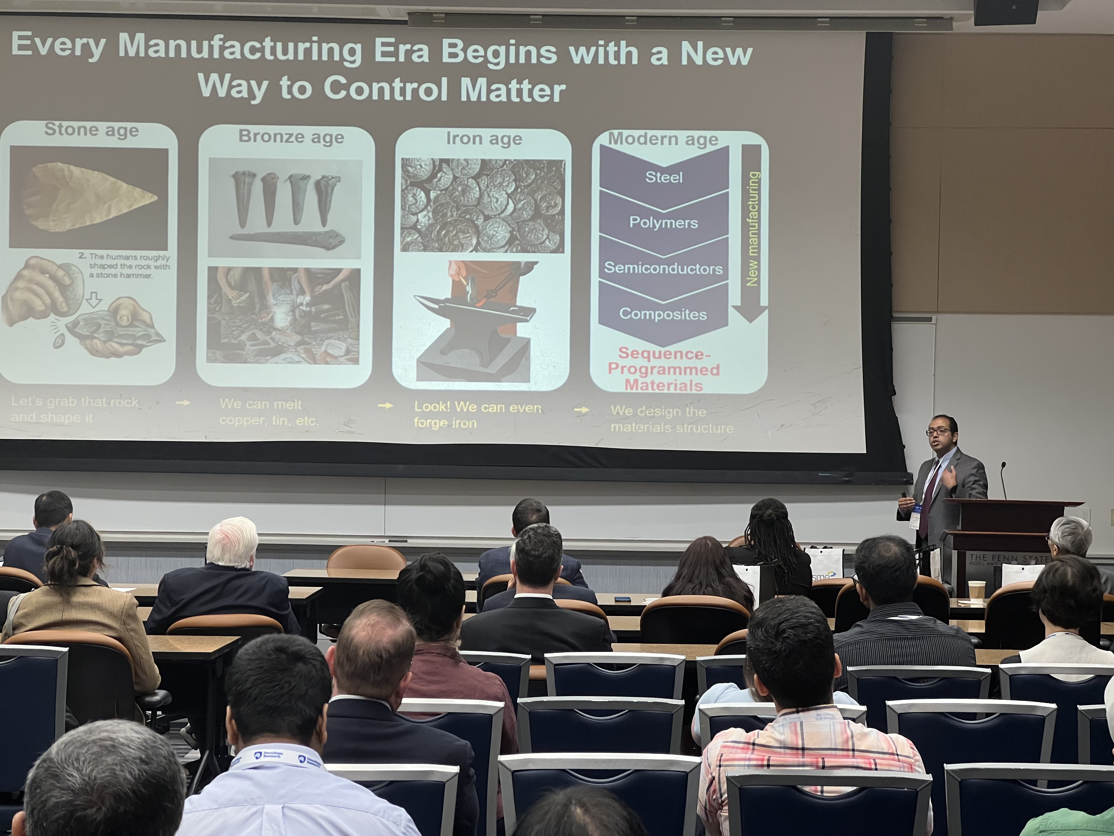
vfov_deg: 19.1
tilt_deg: +0.8
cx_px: 557
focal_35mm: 77
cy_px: 418
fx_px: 2478
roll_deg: -0.6
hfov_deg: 25.3
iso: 200
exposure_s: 1/60
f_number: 2.8
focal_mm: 9
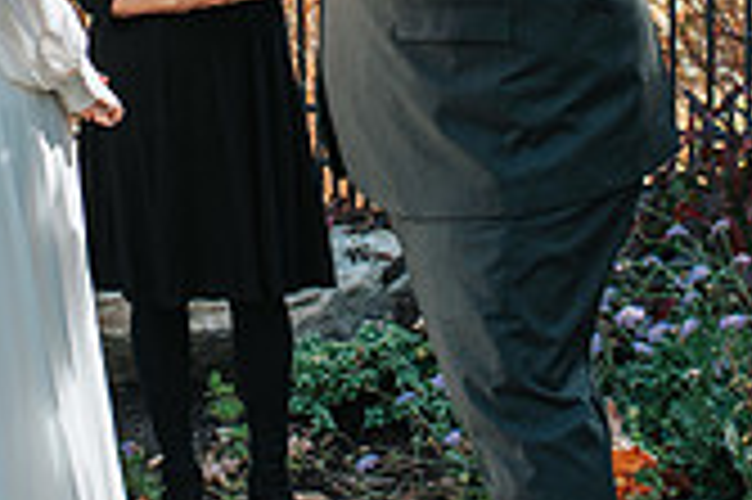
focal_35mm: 132
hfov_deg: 15.5
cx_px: 313
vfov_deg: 10.2
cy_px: -100
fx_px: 2755
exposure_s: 1/1250
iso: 400
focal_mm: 35
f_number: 3.5
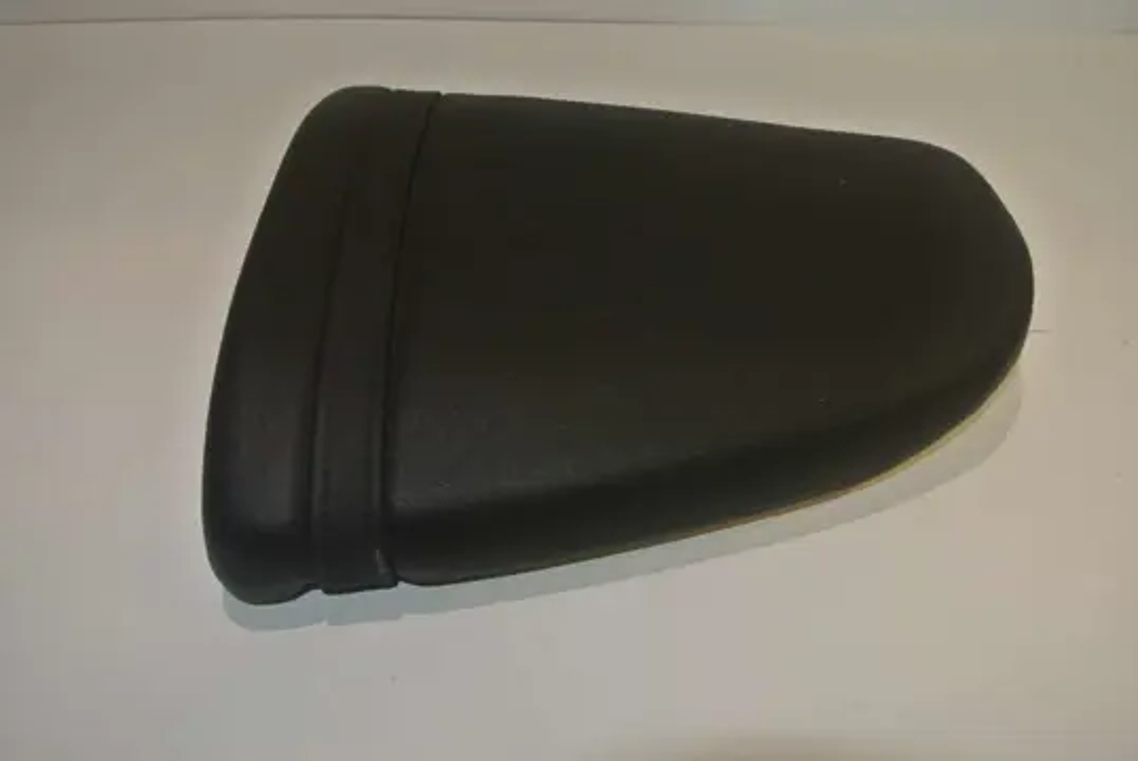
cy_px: 380
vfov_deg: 45.1
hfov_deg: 63.6
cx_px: 569
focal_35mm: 29
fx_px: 918
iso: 200
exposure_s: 1/60
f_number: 4
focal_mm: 11
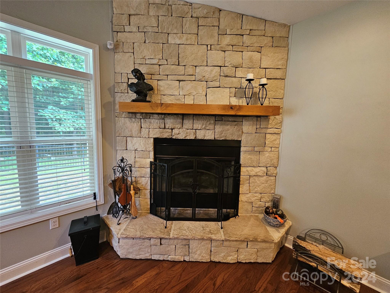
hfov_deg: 106.2
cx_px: 195
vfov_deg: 89.9
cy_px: 146
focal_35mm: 13
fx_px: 146
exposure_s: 1/40
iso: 320
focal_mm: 2.2
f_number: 2.2
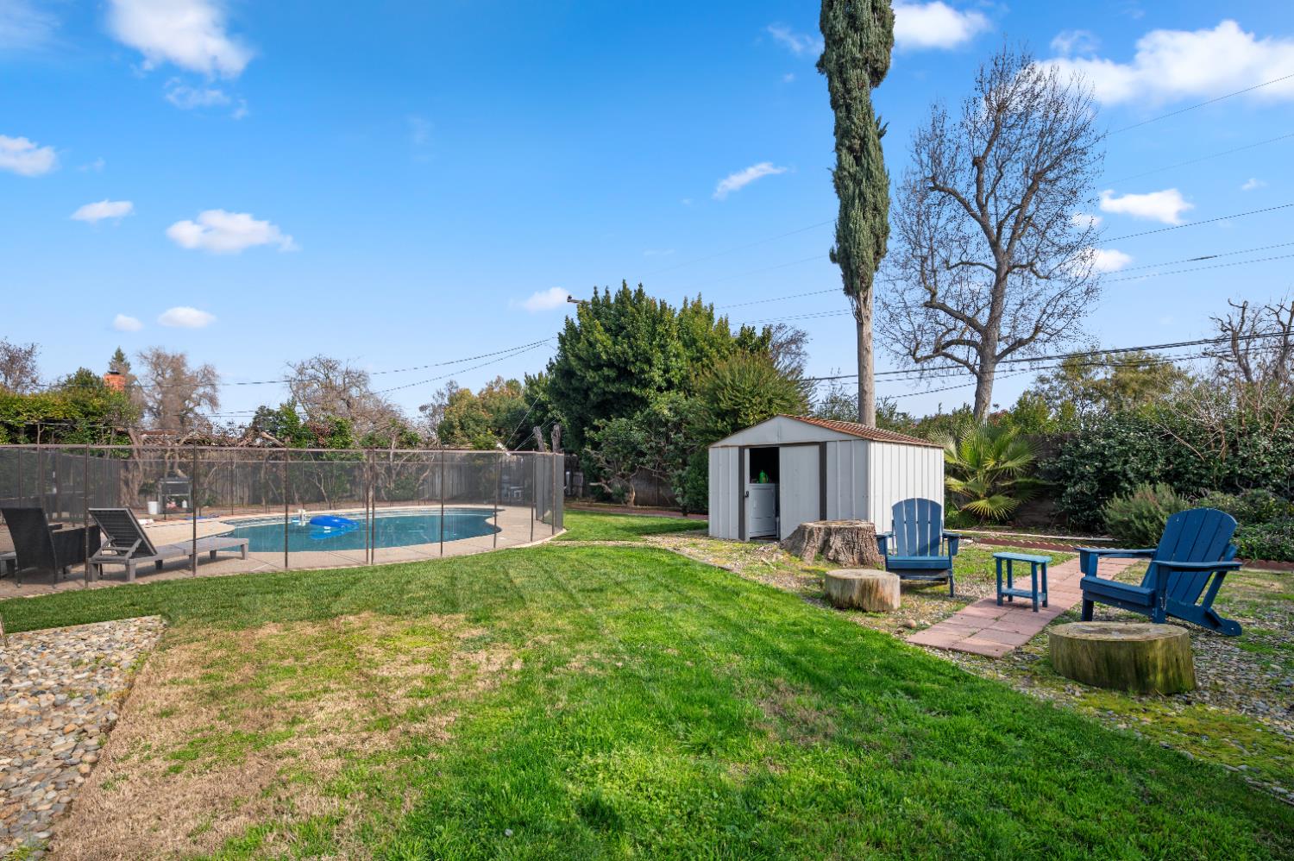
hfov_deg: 96.8
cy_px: 430
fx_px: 575
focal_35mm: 16
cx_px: 647
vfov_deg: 73.7
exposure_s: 1/125
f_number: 9
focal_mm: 16
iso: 250
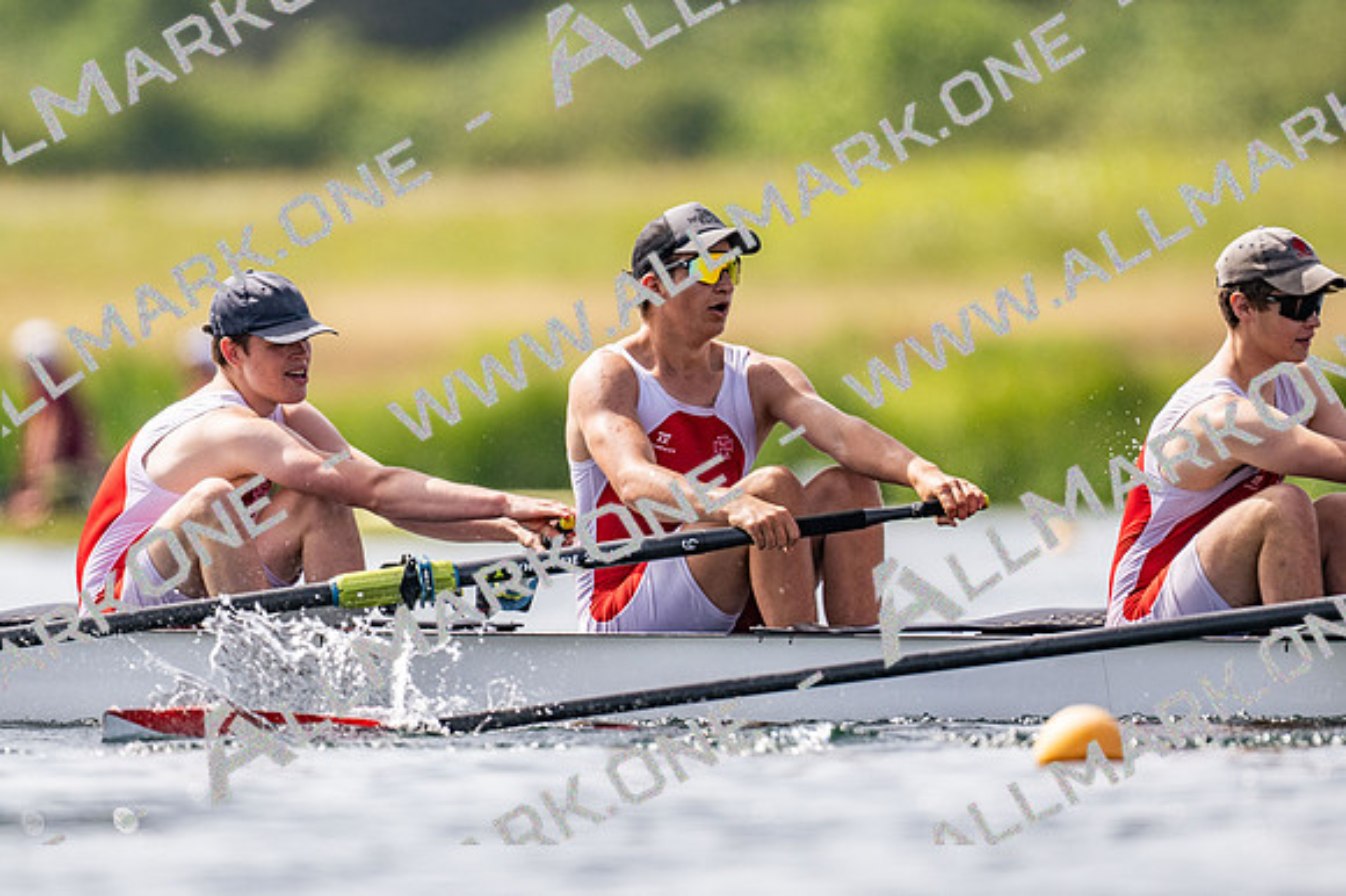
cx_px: 673
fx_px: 33630
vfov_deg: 1.5
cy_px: 448
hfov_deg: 2.3
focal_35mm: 900
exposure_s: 1/2500
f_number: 4
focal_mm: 600
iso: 200
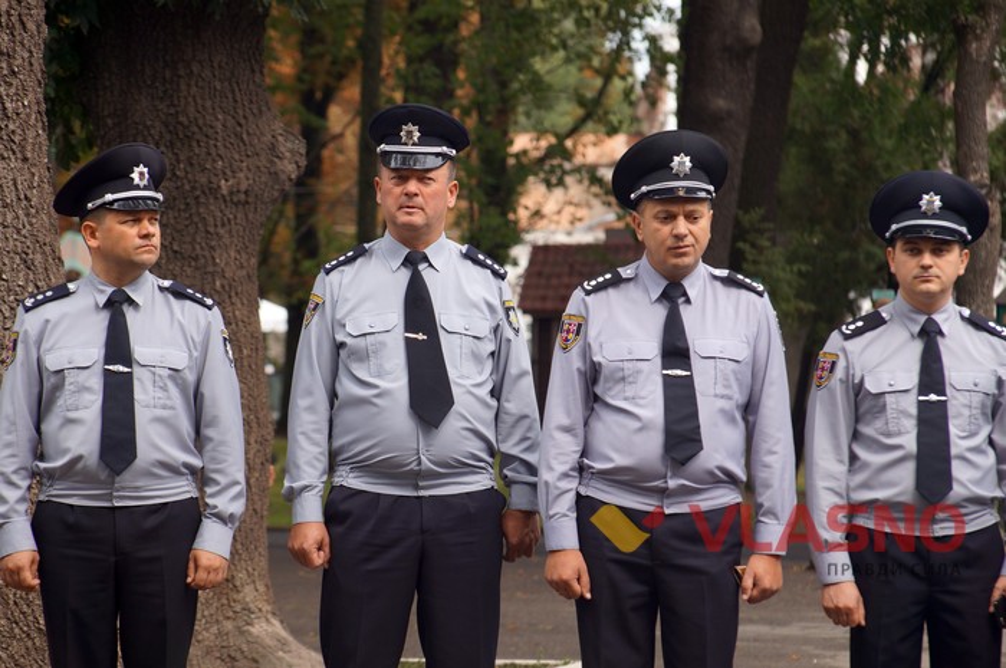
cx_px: 503
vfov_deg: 7.0
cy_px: 334
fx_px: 5443
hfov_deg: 10.6
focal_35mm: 195
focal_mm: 130
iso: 160
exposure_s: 1/200
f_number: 5.6
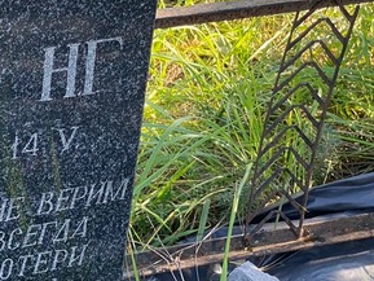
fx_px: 1556
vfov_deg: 10.3
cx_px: -127
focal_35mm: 144
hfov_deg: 13.2
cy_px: 185
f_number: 2
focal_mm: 6
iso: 20
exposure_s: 1/138
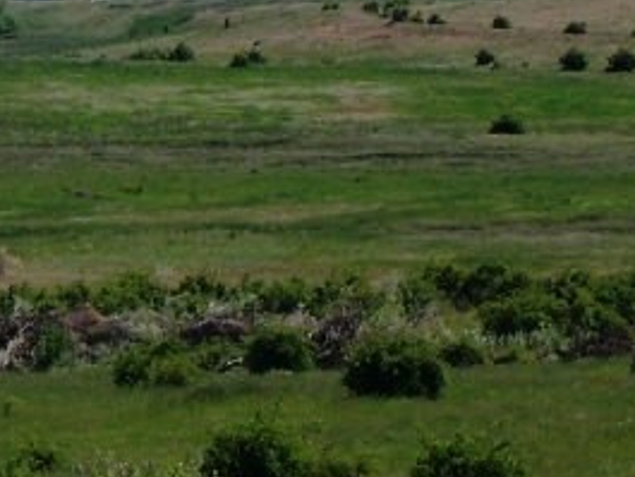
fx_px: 8093
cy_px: -307
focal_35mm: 441
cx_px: -101
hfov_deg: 4.5
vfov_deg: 3.4
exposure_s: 1/95.2
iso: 100
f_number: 13.4
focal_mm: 24
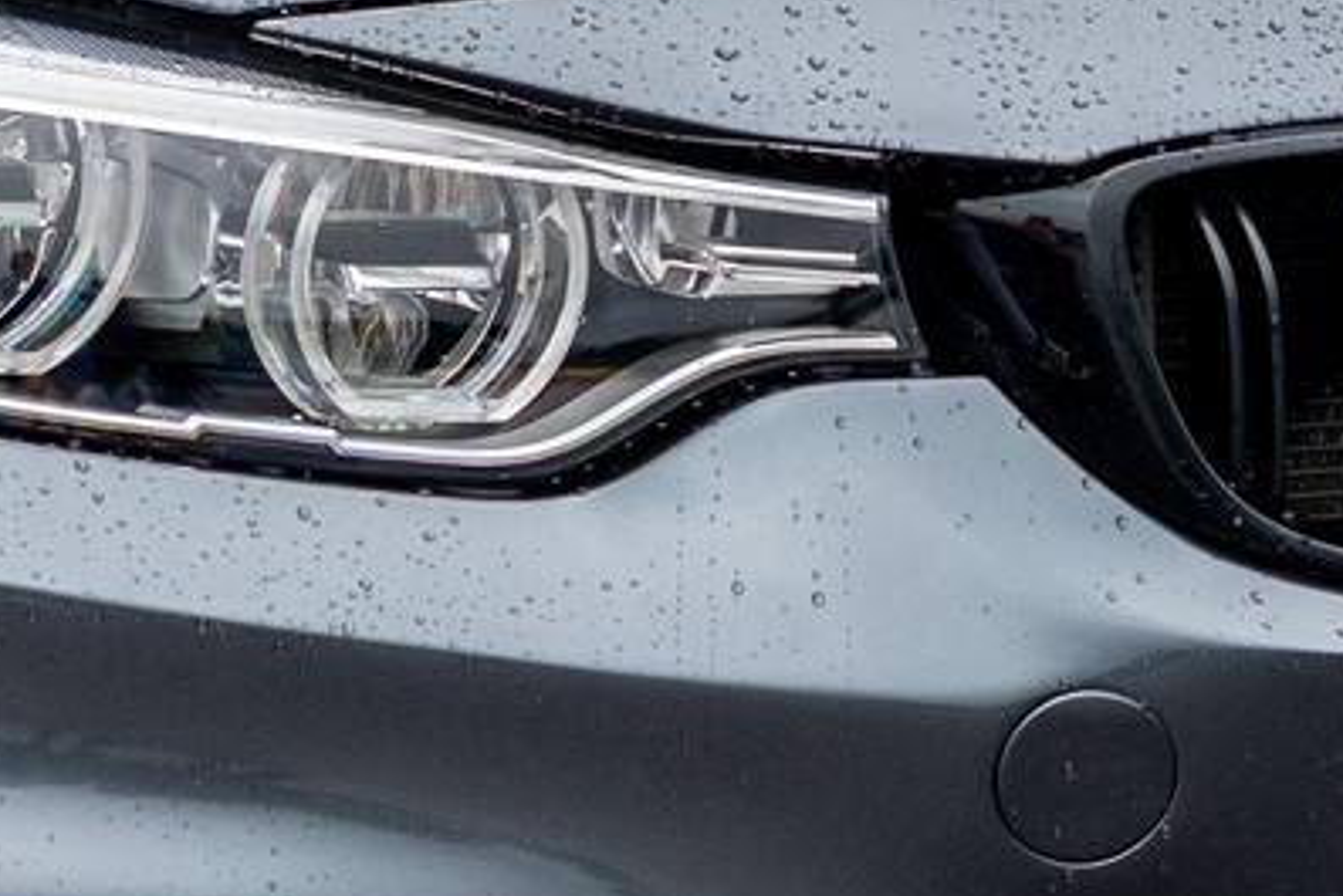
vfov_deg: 2.5
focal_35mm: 548
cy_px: -708
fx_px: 20450
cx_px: 1380
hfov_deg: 3.8
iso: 400
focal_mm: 85
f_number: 4.5
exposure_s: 1/800
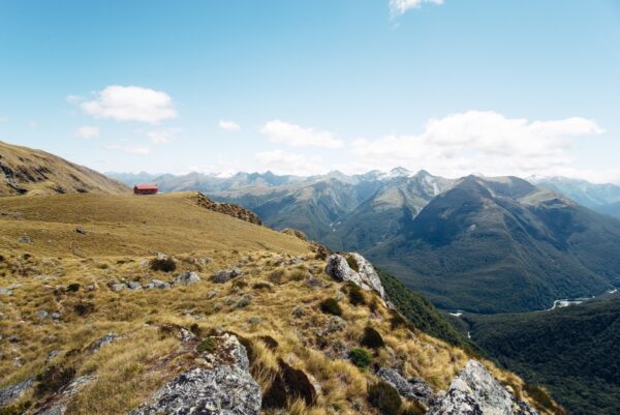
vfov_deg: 70.5
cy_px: 208
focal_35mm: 17
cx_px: 310
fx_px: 293
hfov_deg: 93.2
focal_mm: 17
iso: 320
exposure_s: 1/750
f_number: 9.5
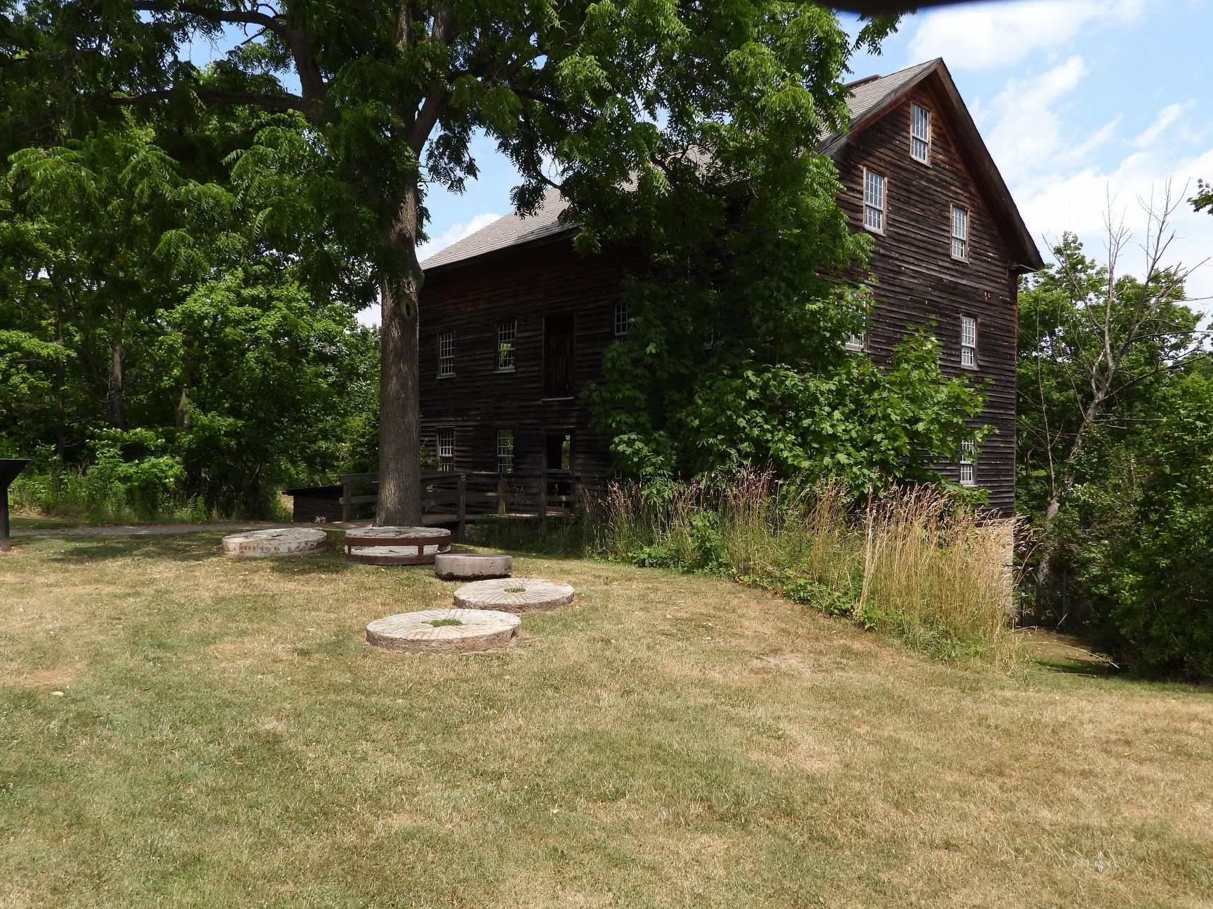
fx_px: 876
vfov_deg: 54.9
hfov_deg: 69.4
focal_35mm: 25
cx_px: 590
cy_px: 465
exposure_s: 1/1000
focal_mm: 4.3
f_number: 2.8
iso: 100
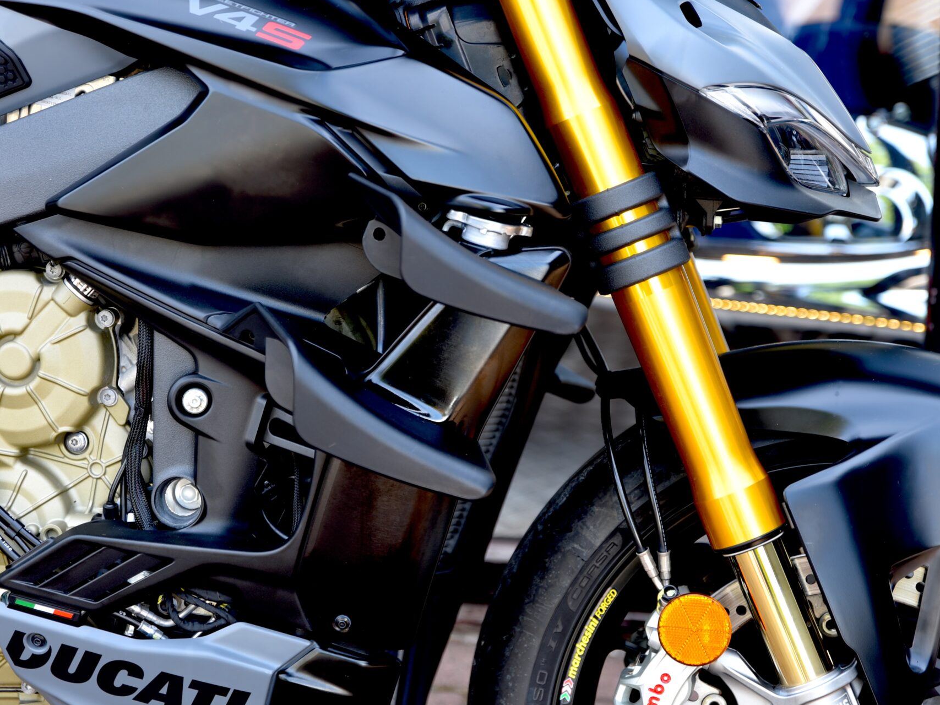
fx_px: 2742
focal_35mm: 101
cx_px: 470
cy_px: 332
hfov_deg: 19.4
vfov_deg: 14.6
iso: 100
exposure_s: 1/60
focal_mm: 70
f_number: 2.8
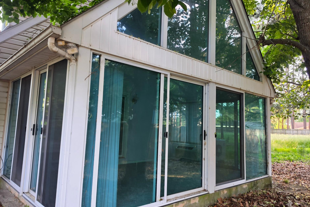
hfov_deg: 69.4
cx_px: 161
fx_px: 224
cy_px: 95
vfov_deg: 49.5
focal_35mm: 26
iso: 64
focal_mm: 6.5
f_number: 1.4
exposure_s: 1/182
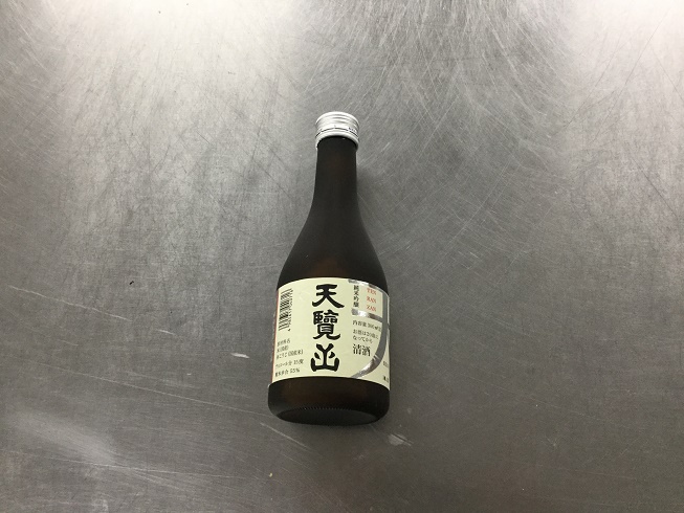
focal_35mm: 31
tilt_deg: -71.4
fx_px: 613
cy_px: 256
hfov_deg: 58.3
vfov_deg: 45.5
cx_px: 342
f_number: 2.4
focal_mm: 3.3
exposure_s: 1/30
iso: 100
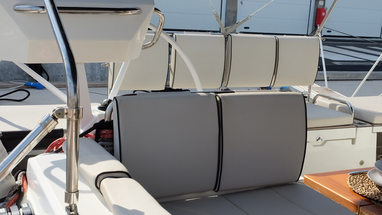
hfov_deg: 39.5
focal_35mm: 52
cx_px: 249
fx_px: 527
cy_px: 166
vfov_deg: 22.8
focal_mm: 20.5
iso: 400
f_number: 9
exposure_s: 1/350
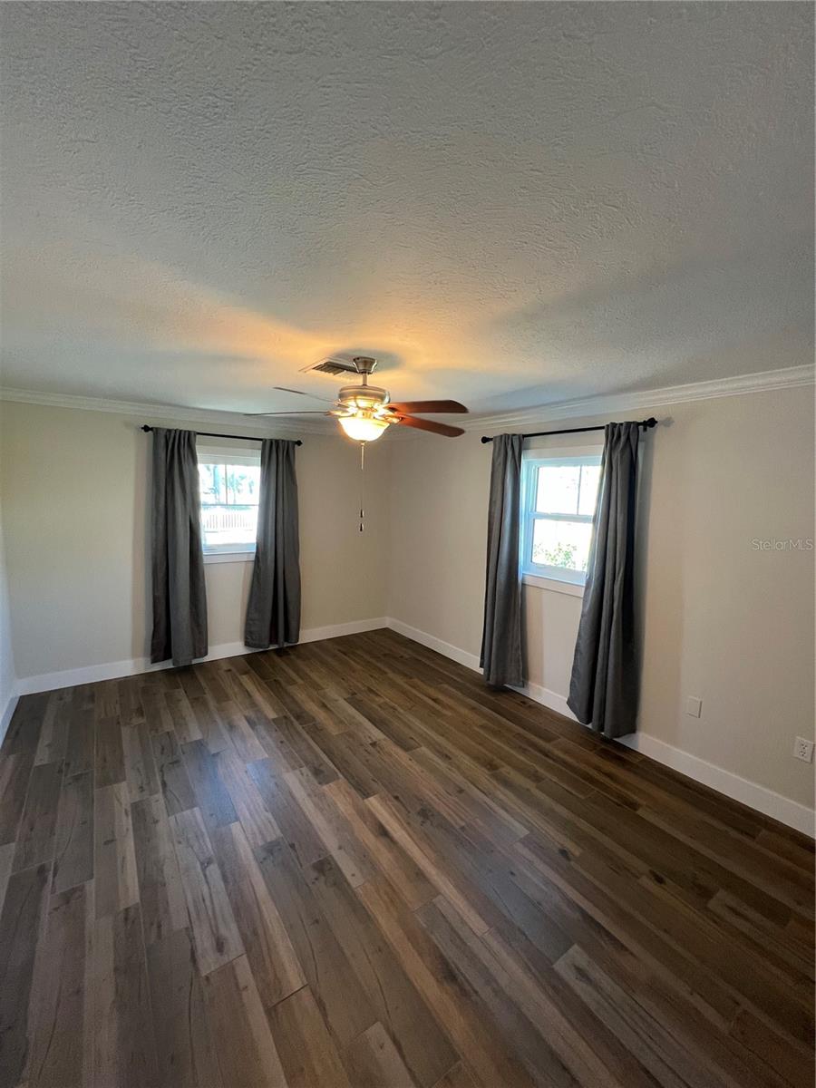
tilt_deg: -5.9
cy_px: 544
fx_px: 409
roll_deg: -2.0
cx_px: 408
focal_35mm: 13
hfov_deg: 89.9
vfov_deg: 106.2
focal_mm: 1.57
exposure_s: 1/60
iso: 200
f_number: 1.8
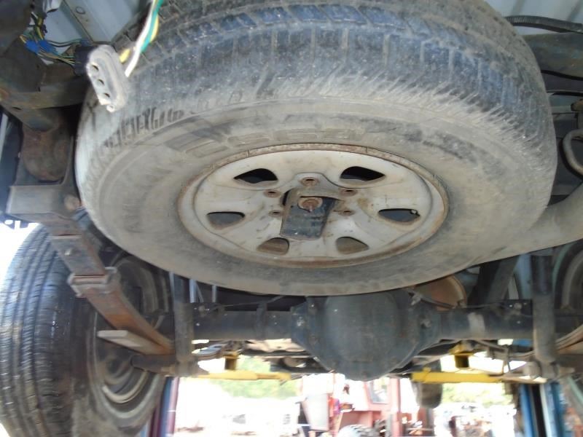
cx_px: 292
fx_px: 438
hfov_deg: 67.3
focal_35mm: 26
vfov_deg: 53.1
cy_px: 218
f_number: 3.2
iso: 200
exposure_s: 1/30
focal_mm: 4.6
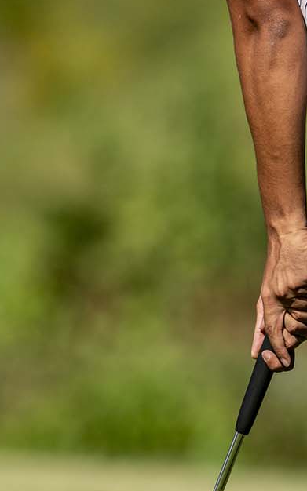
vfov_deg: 1.4
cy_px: 409
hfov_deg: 0.9
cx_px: 295
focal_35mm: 1524
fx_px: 20411
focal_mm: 650
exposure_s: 1/2000
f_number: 6.3
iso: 200
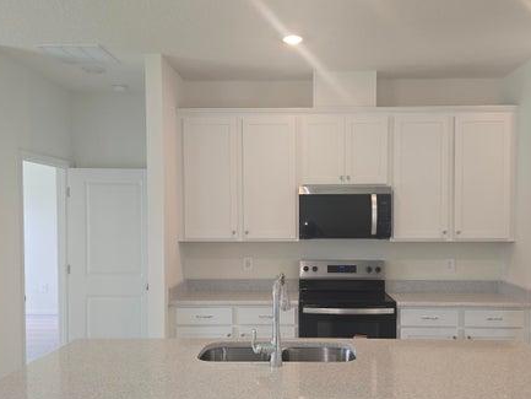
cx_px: 298
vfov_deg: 41.7
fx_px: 522
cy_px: 234
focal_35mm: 34
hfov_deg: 53.8
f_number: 1.7
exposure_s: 1/60
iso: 50
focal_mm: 6.3
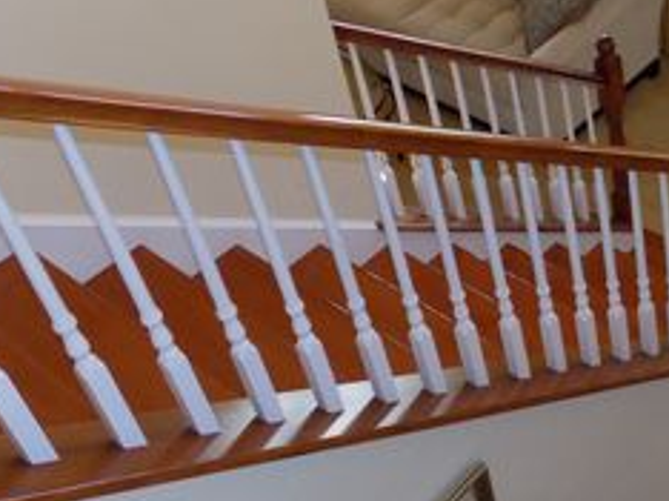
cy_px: 115
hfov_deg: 28.5
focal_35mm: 63
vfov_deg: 23.0
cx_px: 695
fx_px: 1216
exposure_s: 1/30
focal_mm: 4
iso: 280
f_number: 3.1
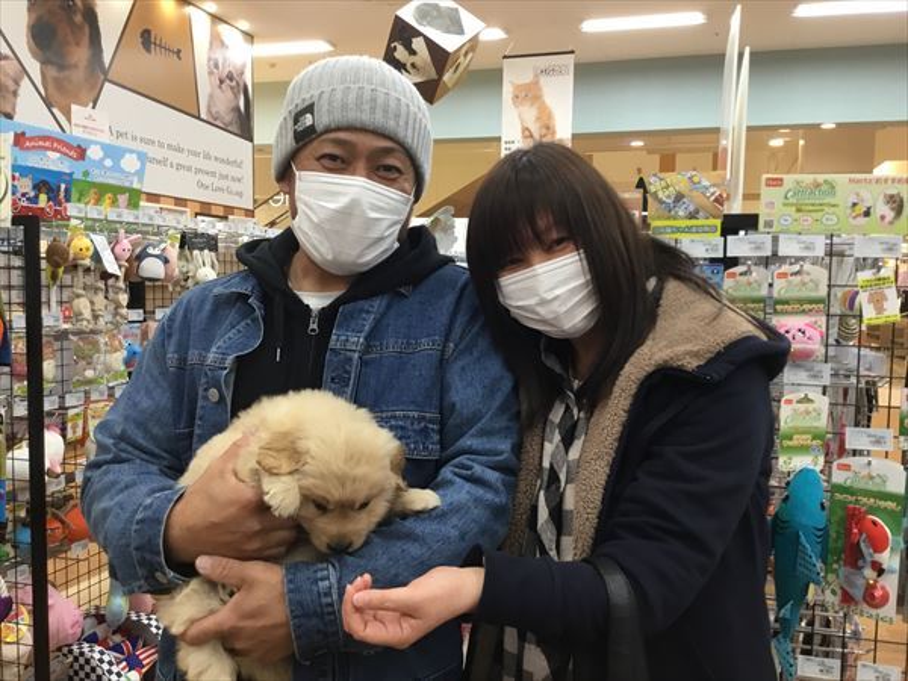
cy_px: 340
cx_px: 454
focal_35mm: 31
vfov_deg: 45.4
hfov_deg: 58.4
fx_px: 813
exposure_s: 1/33
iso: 80
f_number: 2.4
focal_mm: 3.3
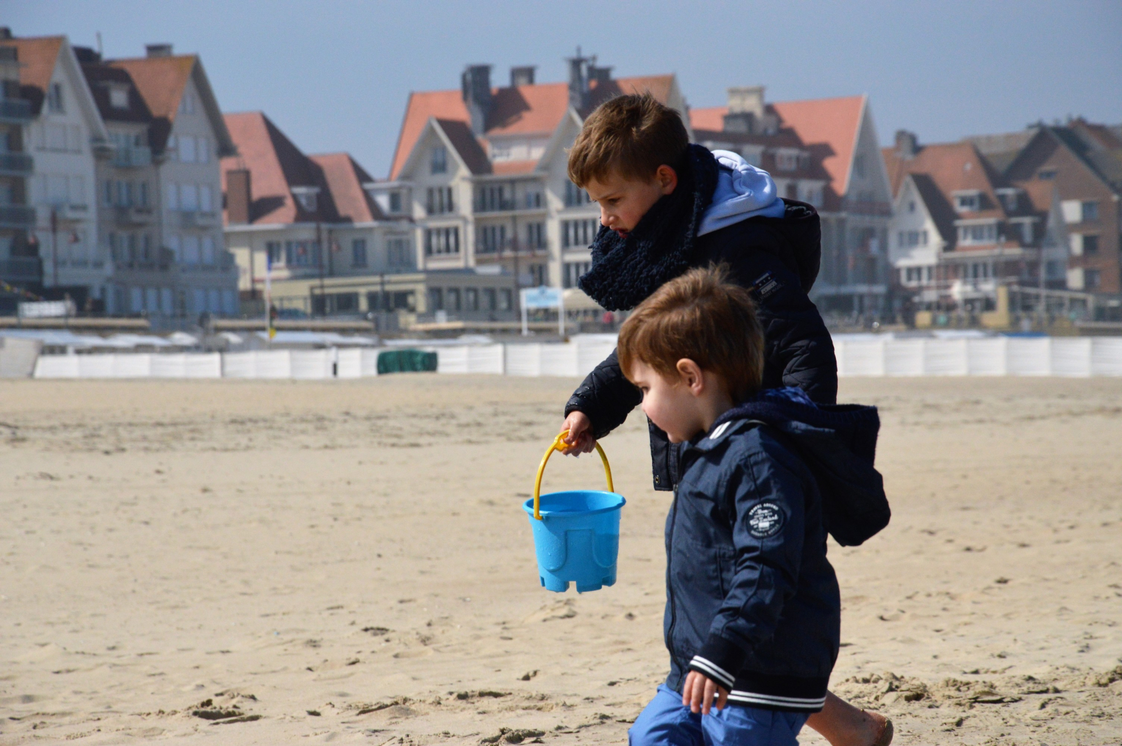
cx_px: 561
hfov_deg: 13.1
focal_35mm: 158
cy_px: 373
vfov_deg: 8.7
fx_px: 4905
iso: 800
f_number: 9
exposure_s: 1/4000
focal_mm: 105
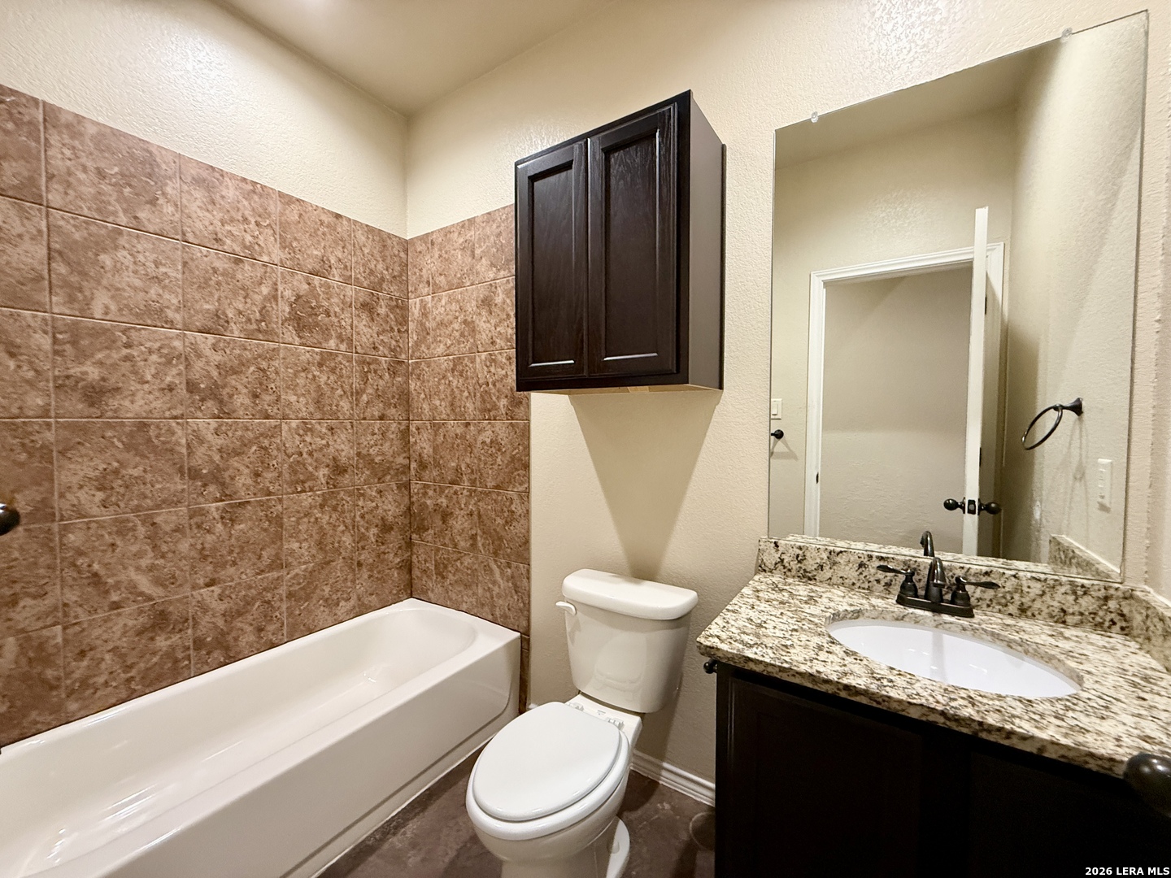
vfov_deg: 85.7
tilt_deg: -0.3
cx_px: 586
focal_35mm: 14
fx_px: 474
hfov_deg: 102.1
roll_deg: -0.8
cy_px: 439
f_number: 2.2
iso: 500
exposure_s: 1/60
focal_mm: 2.22
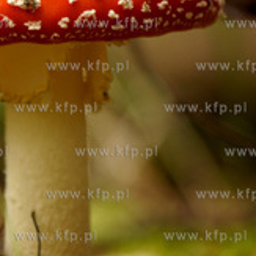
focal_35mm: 625
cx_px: 67
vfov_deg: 2.8
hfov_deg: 2.8
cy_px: 149
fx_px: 5229
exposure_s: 1/80
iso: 400
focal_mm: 200
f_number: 5
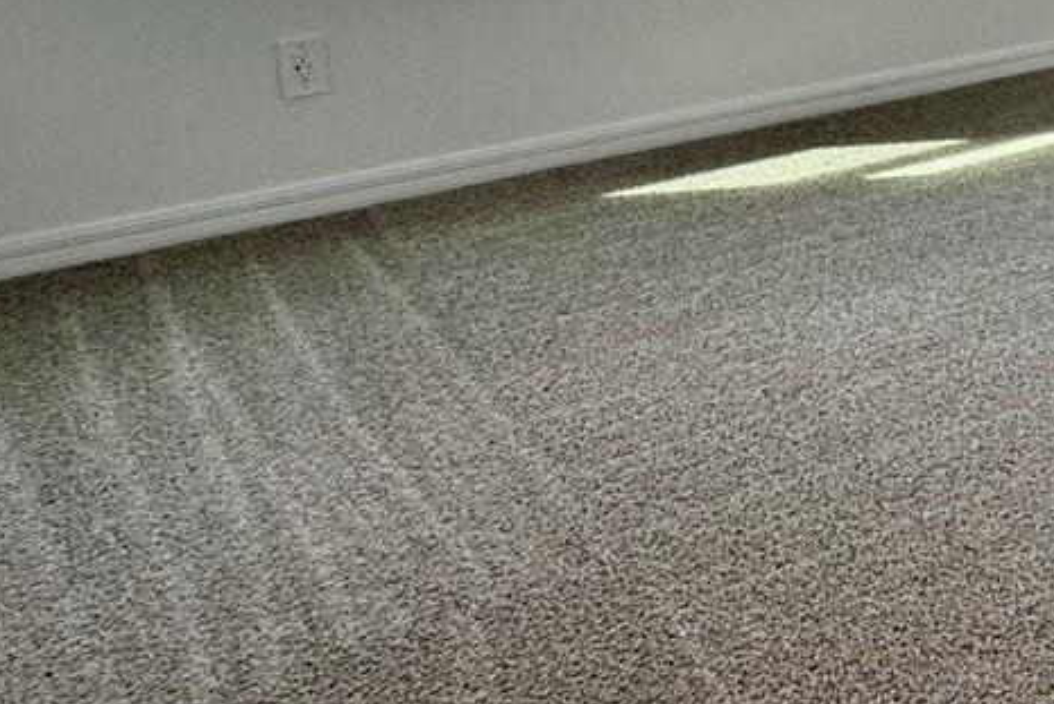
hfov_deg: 31.1
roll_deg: -2.0
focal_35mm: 50
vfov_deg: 25.1
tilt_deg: -11.7
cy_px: -68
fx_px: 1464
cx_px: 1362
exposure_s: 1/120
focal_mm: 2.22
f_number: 2.2
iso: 64
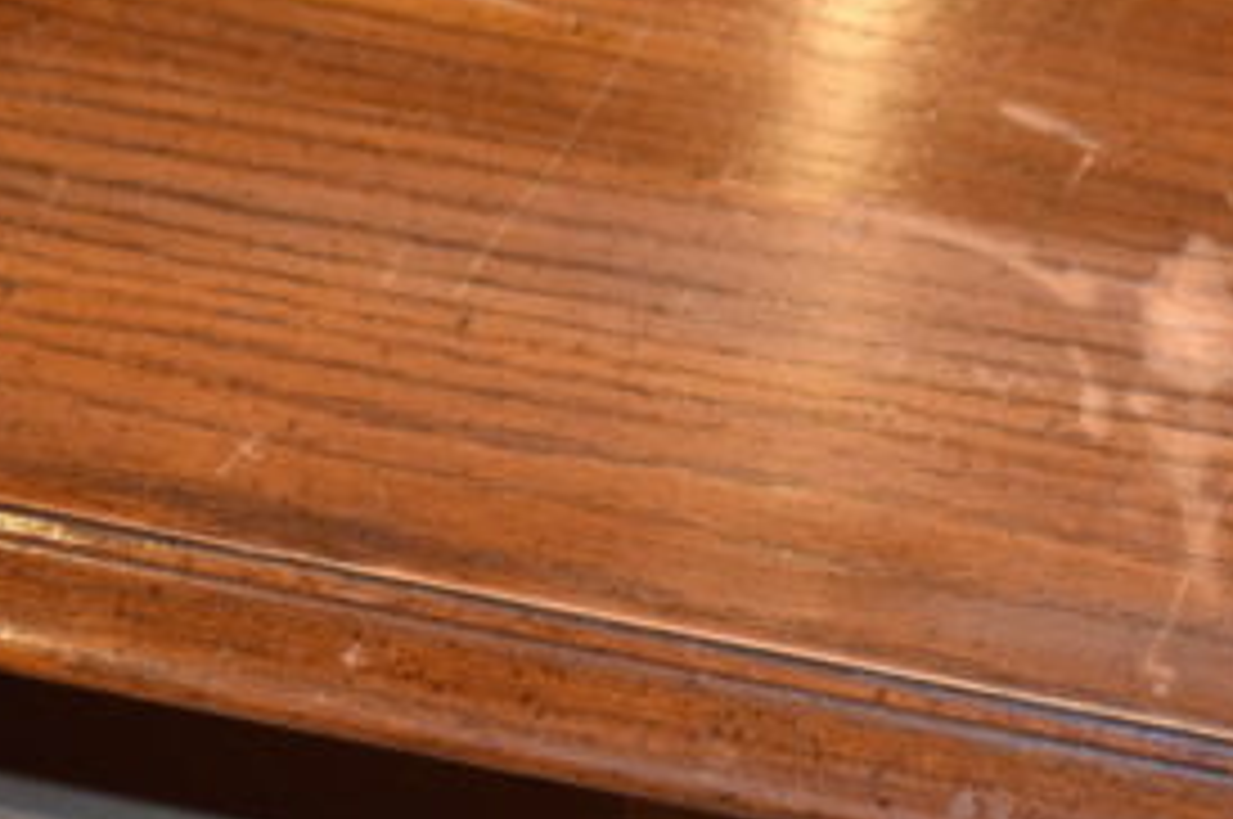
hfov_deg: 17.7
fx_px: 3934
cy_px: 569
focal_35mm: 115
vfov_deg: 11.9
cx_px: 981
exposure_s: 1/50
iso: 6400
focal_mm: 42
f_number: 5
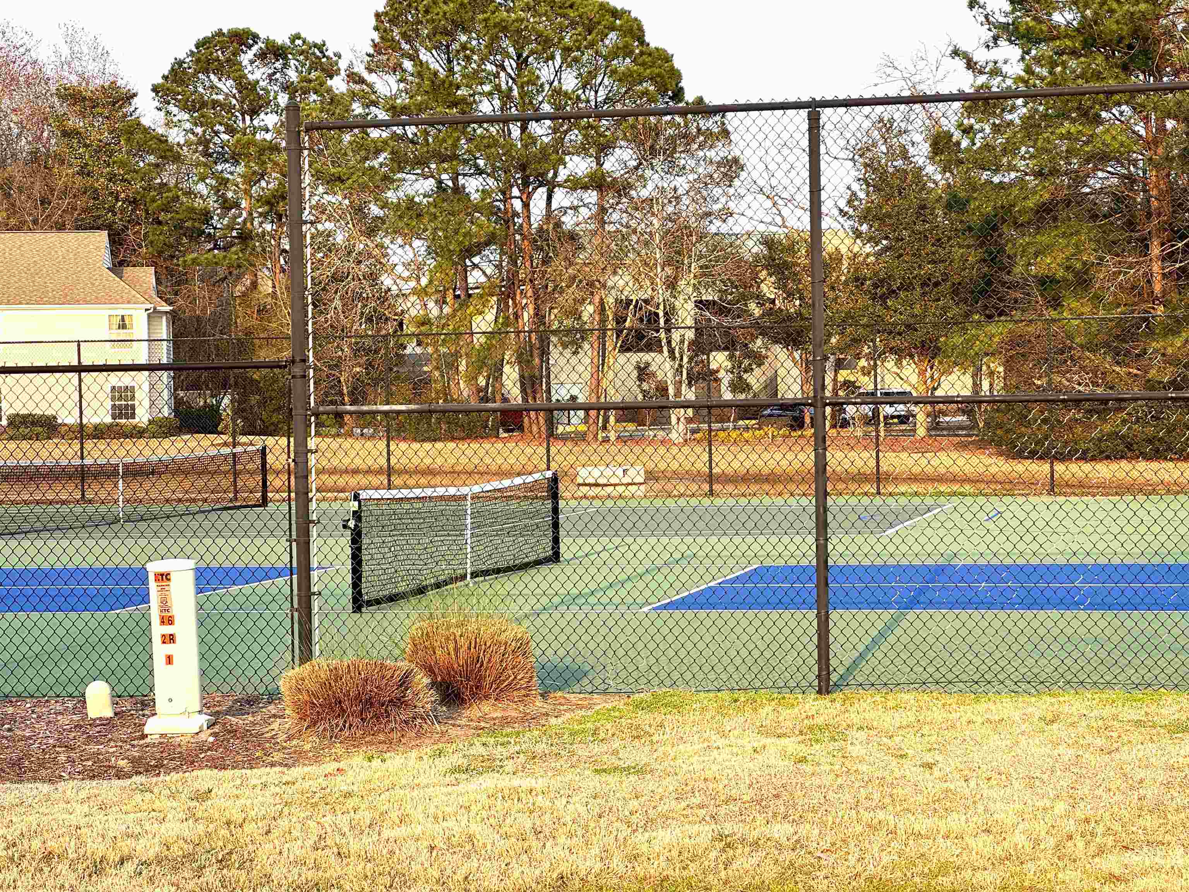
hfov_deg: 25.3
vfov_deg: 19.1
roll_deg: +1.4
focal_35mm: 77
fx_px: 2645
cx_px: 594
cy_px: 446
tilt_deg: -0.2
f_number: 2.8
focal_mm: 9
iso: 25
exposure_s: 1/222
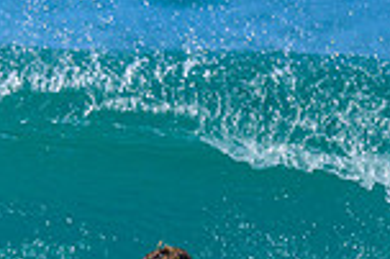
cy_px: 343
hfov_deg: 0.5
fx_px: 45472
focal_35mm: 4202
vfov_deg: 0.3
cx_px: -49
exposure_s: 1/2000
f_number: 6.3
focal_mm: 800
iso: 450
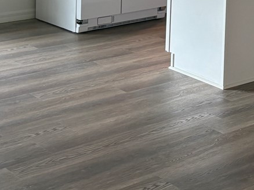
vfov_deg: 14.2
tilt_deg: -1.0
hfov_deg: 20.1
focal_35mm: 95
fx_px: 697
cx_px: 251
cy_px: -119
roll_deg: -1.6
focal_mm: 5.96
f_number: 1.6
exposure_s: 1/94
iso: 125
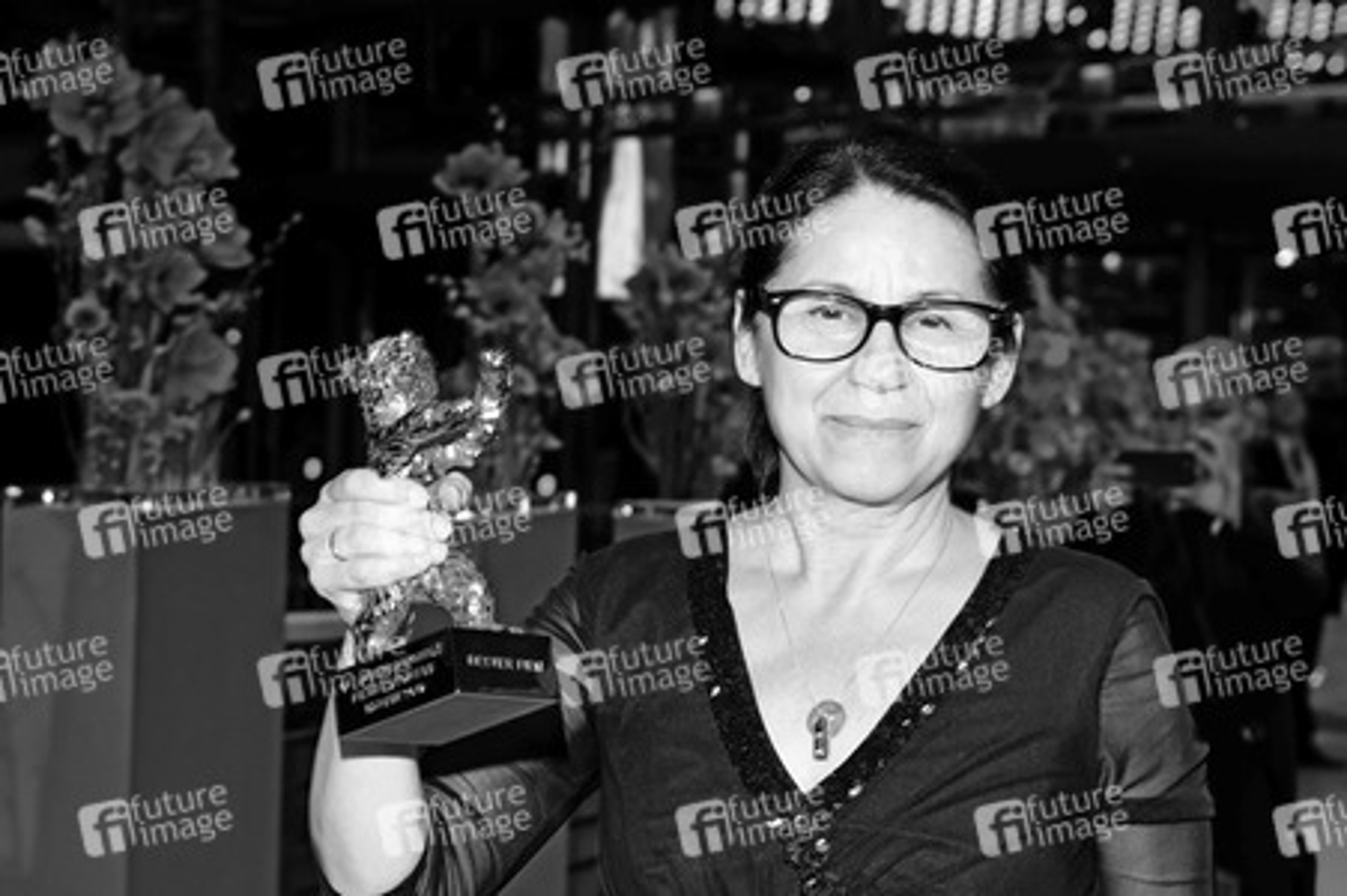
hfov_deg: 24.6
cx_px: 674
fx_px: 3085
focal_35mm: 82
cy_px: 448
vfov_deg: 16.5
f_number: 5.6
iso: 1600
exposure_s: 1/60
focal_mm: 55
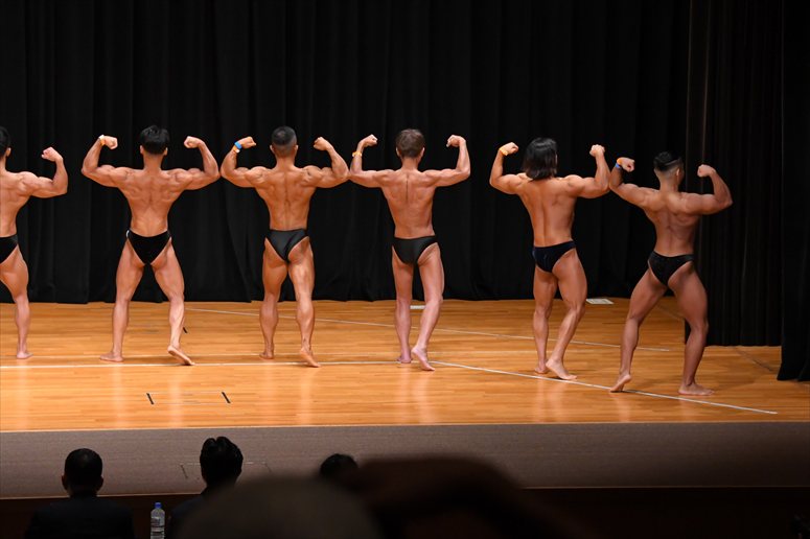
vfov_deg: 9.3
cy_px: 270
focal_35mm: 147
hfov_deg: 14.0
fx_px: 3306
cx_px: 405
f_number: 5.6
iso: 4000
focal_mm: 98
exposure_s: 1/400
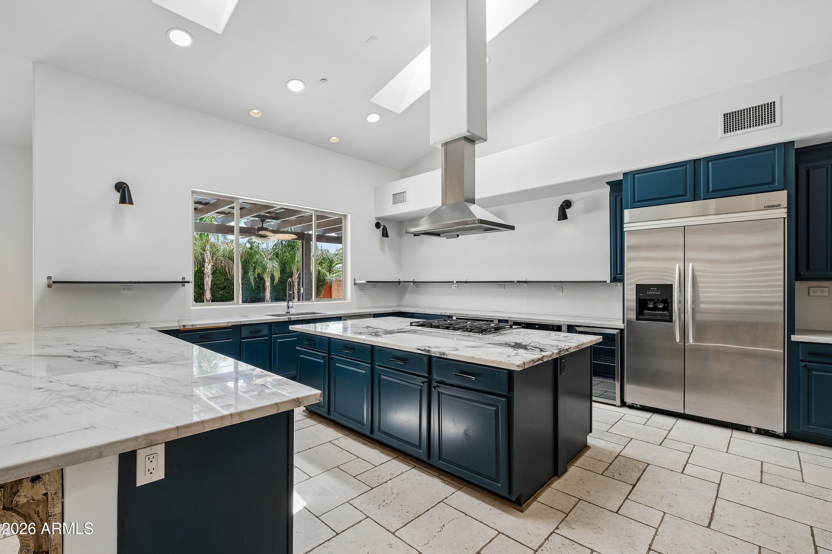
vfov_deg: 77.3
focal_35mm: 15
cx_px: 416
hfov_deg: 100.4
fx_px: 347
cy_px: 277
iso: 400
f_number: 8
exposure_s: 1/40
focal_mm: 10
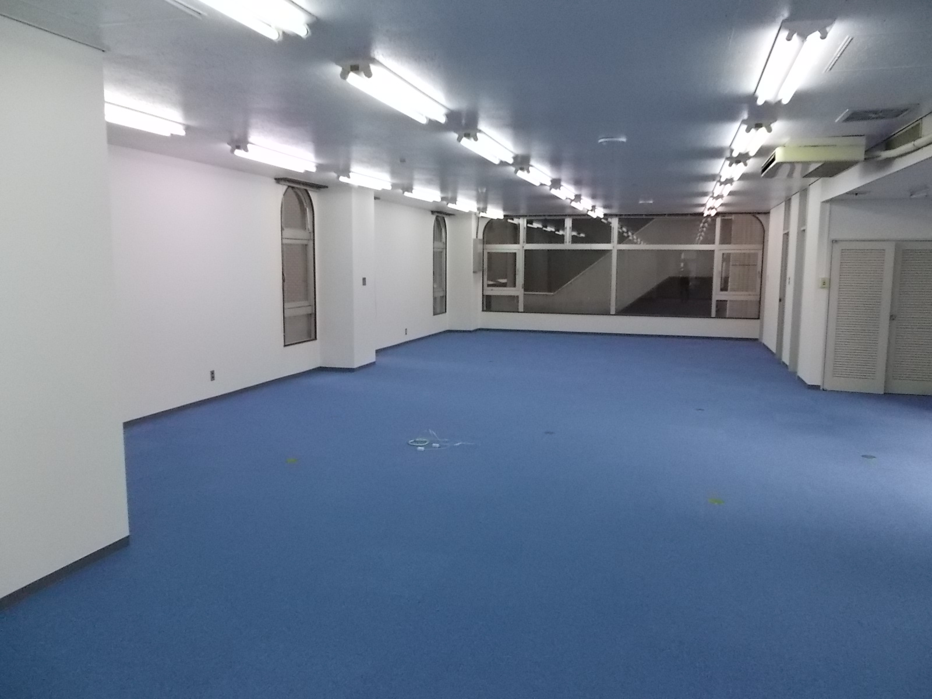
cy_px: 350
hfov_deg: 67.3
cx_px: 466
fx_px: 700
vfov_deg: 53.1
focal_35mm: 26
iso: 400
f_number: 3.2
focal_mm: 4.6
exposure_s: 1/200
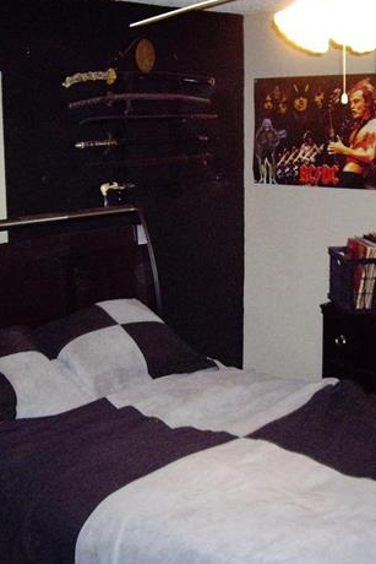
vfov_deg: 36.2
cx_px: 187
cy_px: 276
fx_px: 861
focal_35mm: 55
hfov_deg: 24.6
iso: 200
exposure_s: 1/40
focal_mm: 6.2
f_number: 2.7
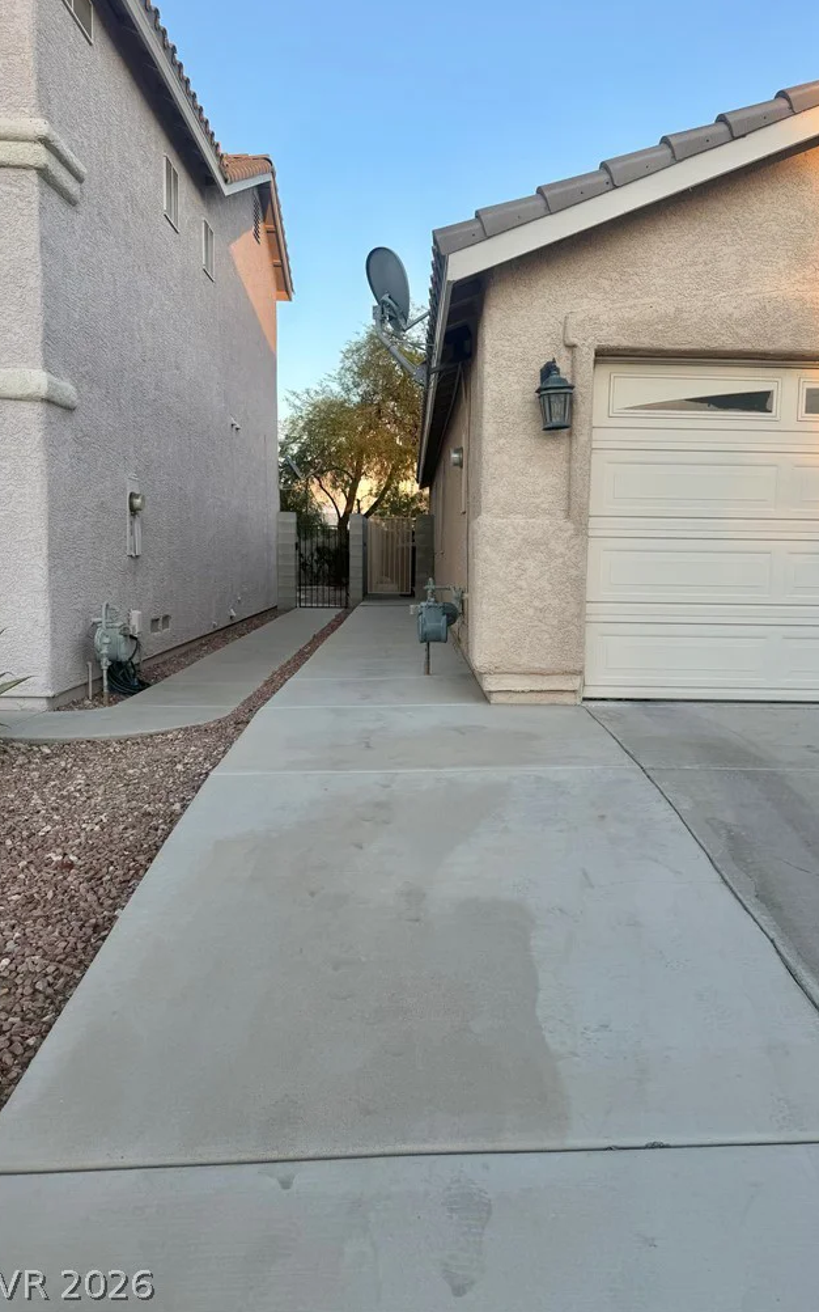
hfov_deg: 47.4
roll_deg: -1.1
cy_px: 644
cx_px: 467
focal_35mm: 26
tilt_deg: -6.7
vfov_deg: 70.4
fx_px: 929
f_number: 1.78
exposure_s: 1/563
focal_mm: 6.76
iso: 80
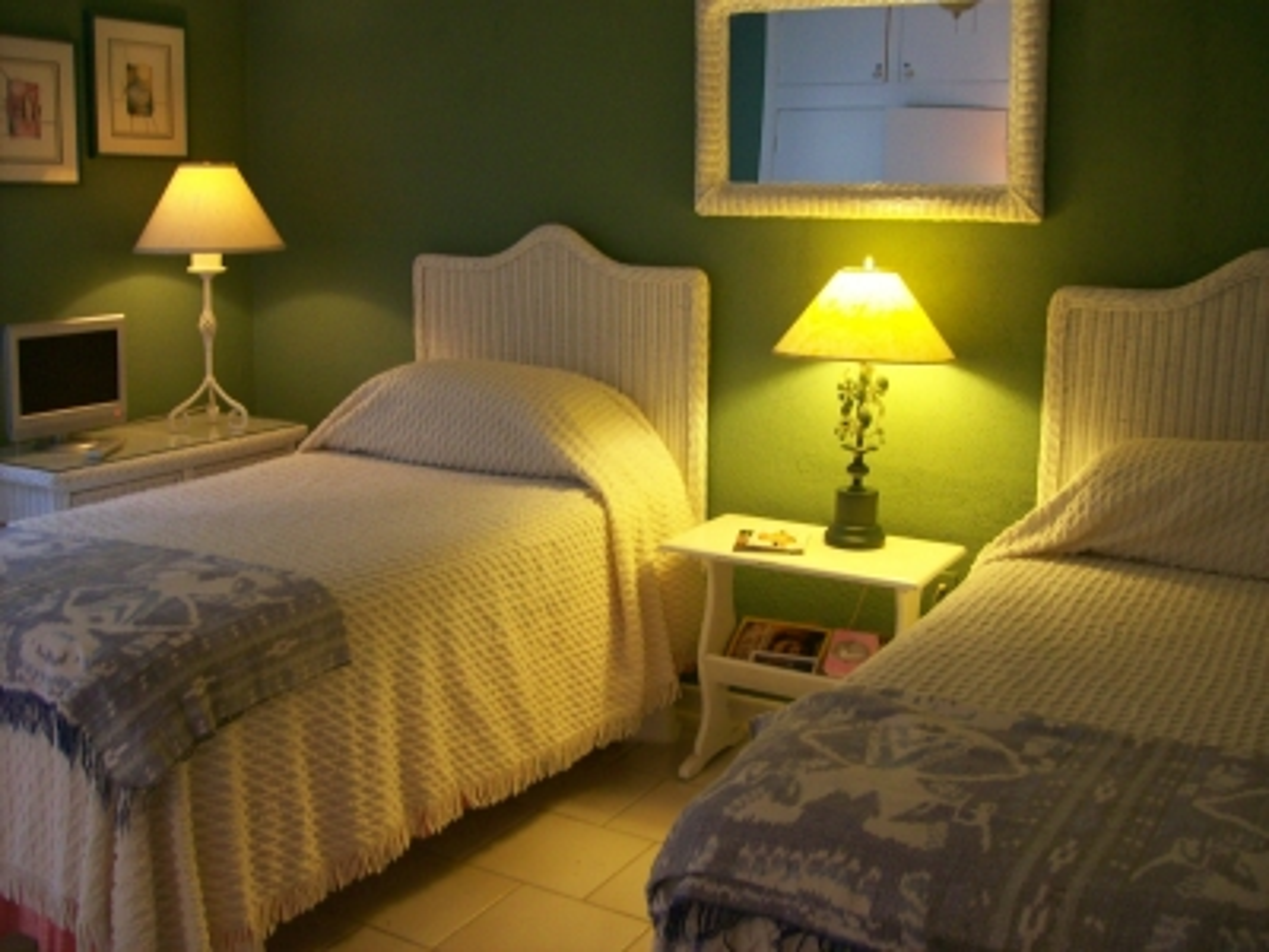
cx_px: 634
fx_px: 1320
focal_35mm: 36
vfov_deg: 39.7
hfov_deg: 51.4
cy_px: 476
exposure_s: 1/22.8
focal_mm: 6
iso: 160
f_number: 2.7
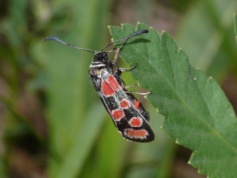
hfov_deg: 8.7
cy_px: 89
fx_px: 1561
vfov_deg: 6.5
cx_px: 118
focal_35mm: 228
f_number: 11
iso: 200
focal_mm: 48.2
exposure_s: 1/640
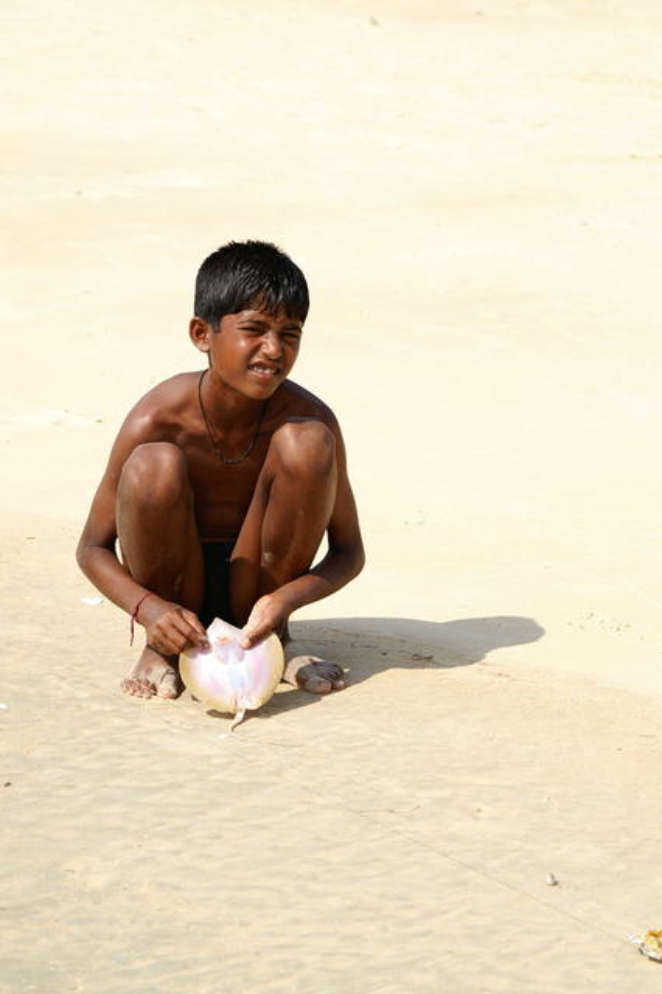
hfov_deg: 9.1
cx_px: 331
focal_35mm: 150
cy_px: 497
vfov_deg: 13.7
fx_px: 4142
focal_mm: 100
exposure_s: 1/640
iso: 200
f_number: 8
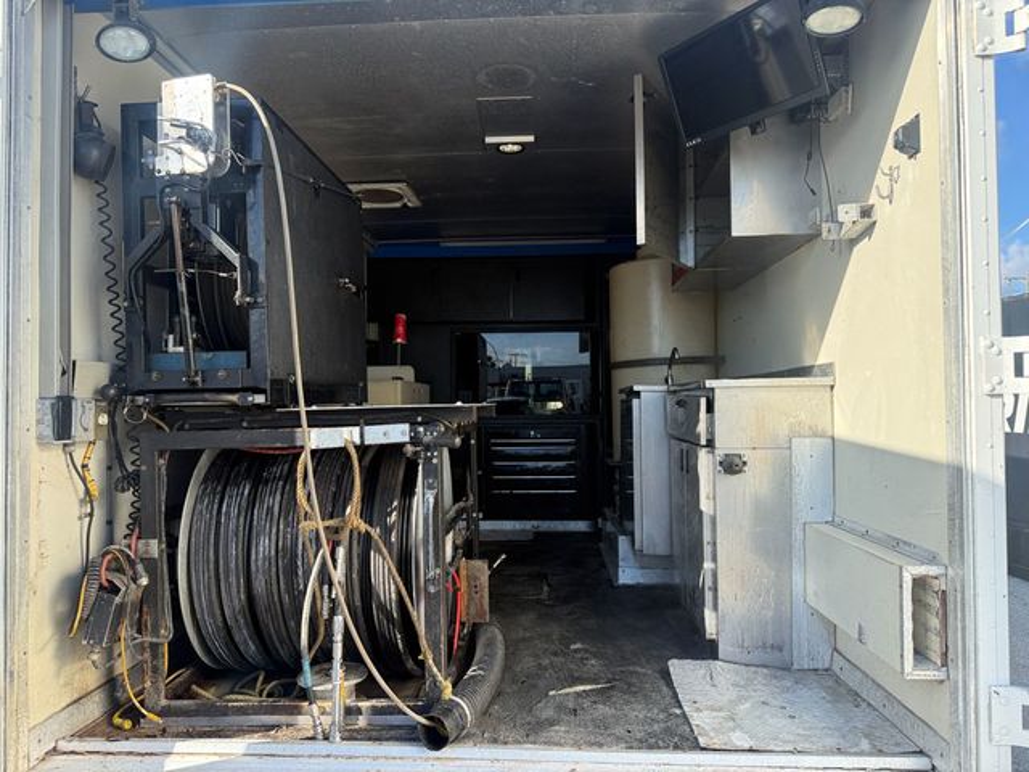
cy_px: 386
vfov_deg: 56.8
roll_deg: +1.6
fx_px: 713
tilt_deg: +1.2
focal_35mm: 24
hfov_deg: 71.6
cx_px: 514
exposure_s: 1/1385
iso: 100
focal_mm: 6.76
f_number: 1.78
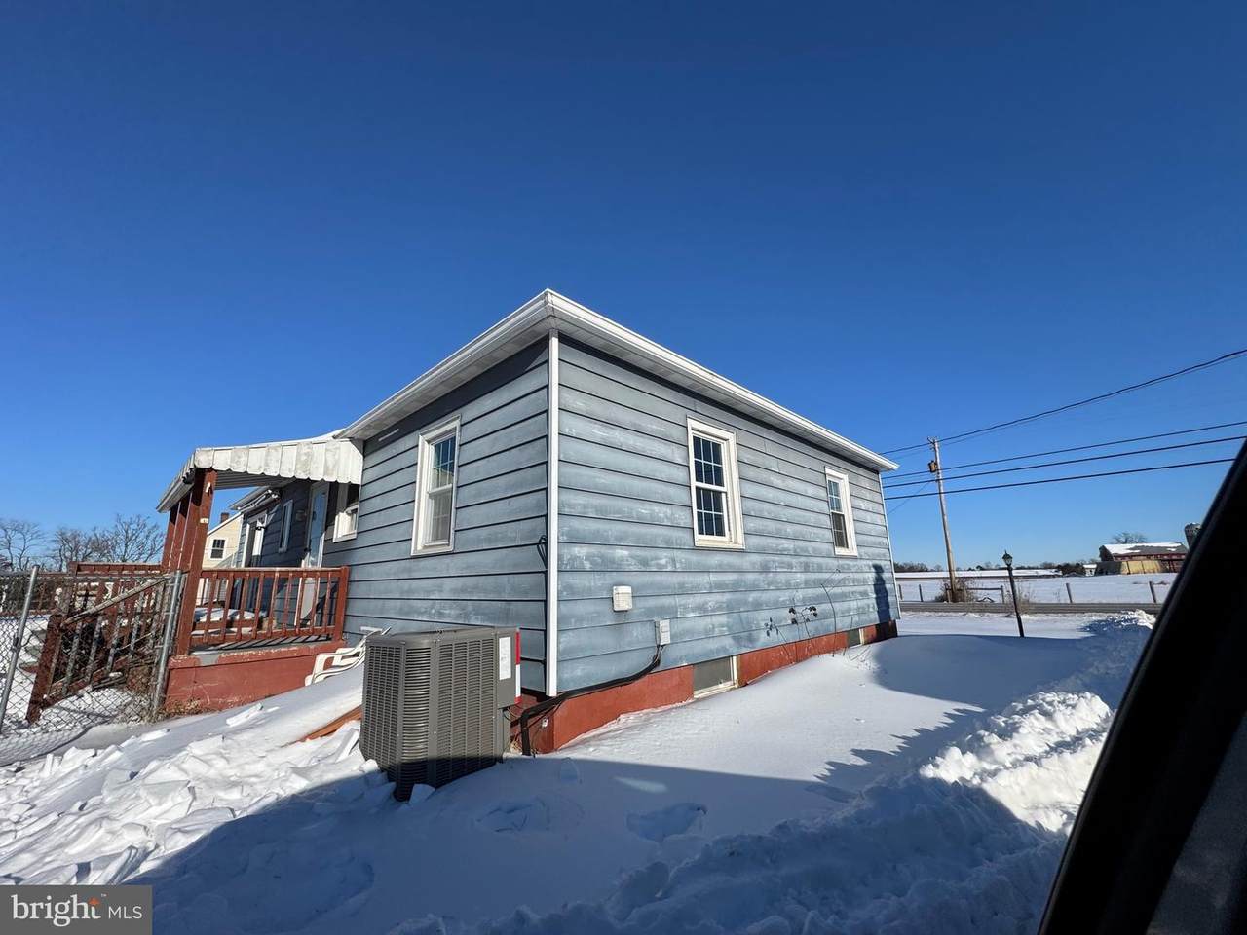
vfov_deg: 85.7
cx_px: 624
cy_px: 468
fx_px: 504
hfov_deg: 102.1
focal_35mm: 14
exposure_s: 1/3906
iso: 40
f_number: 2.2
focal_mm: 2.22
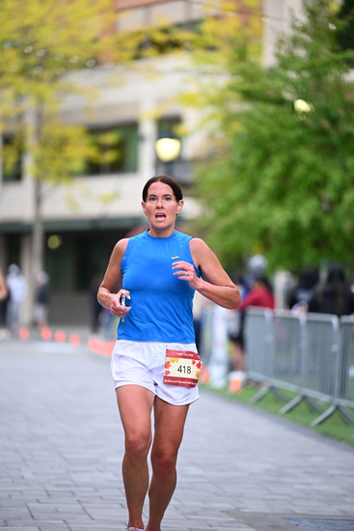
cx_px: 177
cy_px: 266
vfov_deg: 12.4
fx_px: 2432
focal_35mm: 165
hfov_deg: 8.3
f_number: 2.8
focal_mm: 165
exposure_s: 1/1600
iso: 1000
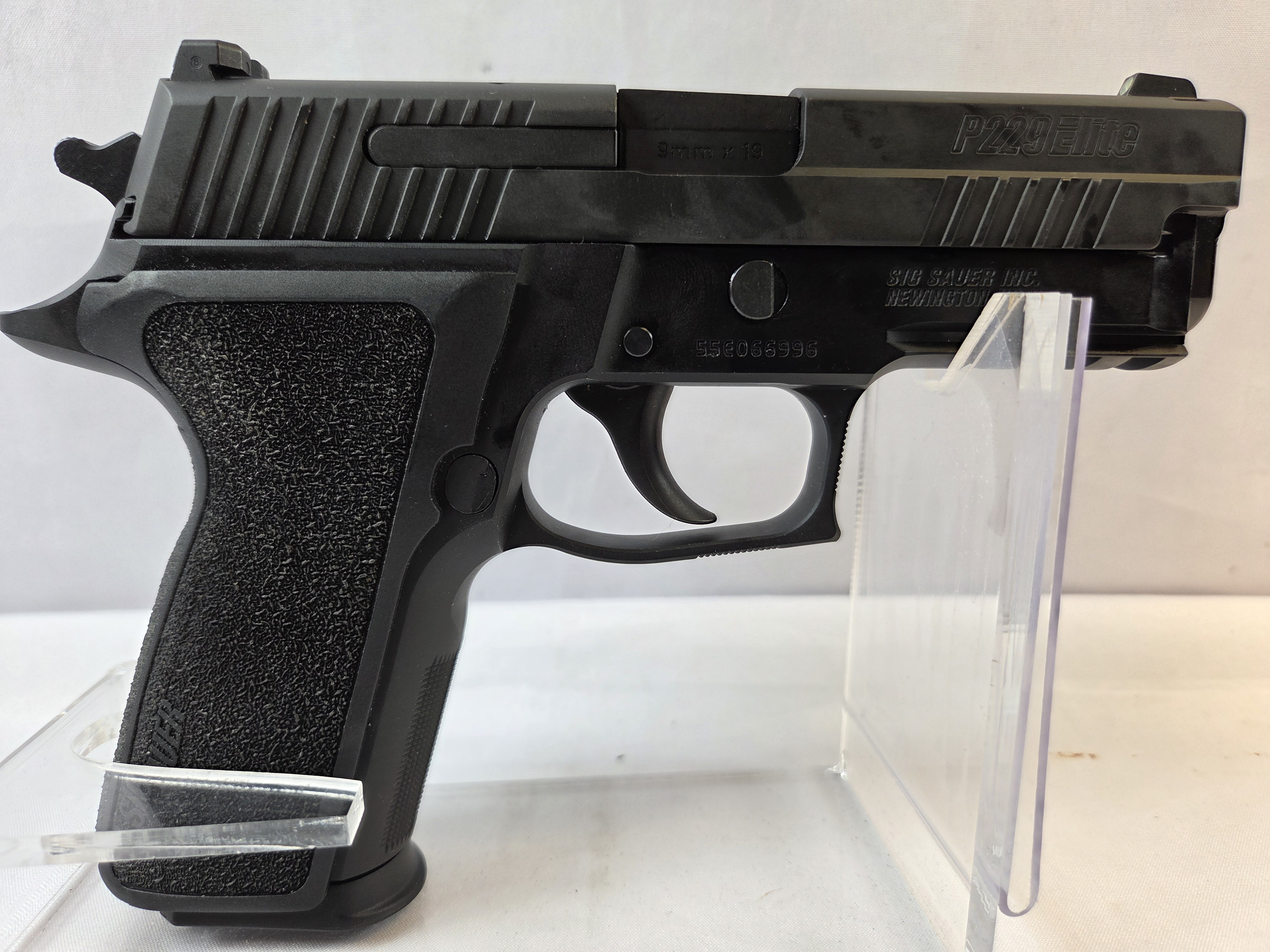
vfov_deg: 58.9
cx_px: 635
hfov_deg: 73.9
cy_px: 476
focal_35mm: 23
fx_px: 844
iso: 40
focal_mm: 5.4
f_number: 1.8
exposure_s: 1/120
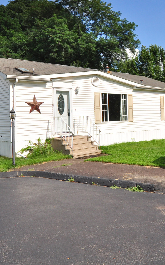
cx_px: 145
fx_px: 288
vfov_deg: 49.1
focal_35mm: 40
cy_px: 114
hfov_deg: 30.7
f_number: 7.1
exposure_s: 1/1000
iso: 320
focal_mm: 14
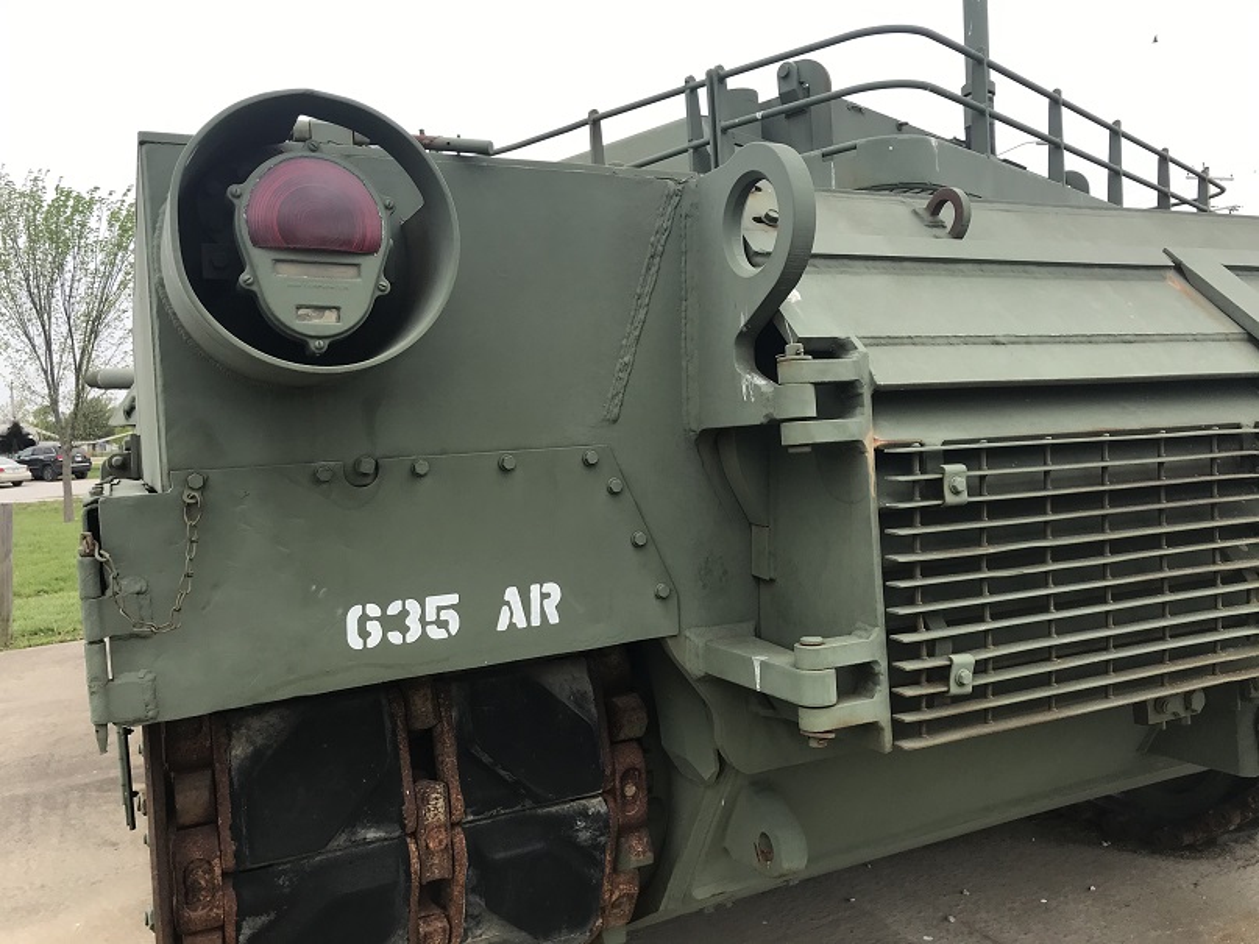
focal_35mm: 28
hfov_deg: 63.5
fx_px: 1018
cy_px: 472
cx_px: 630
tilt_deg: -2.9
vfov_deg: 49.7
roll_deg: +3.6
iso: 20
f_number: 1.8
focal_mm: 3.99
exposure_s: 1/684
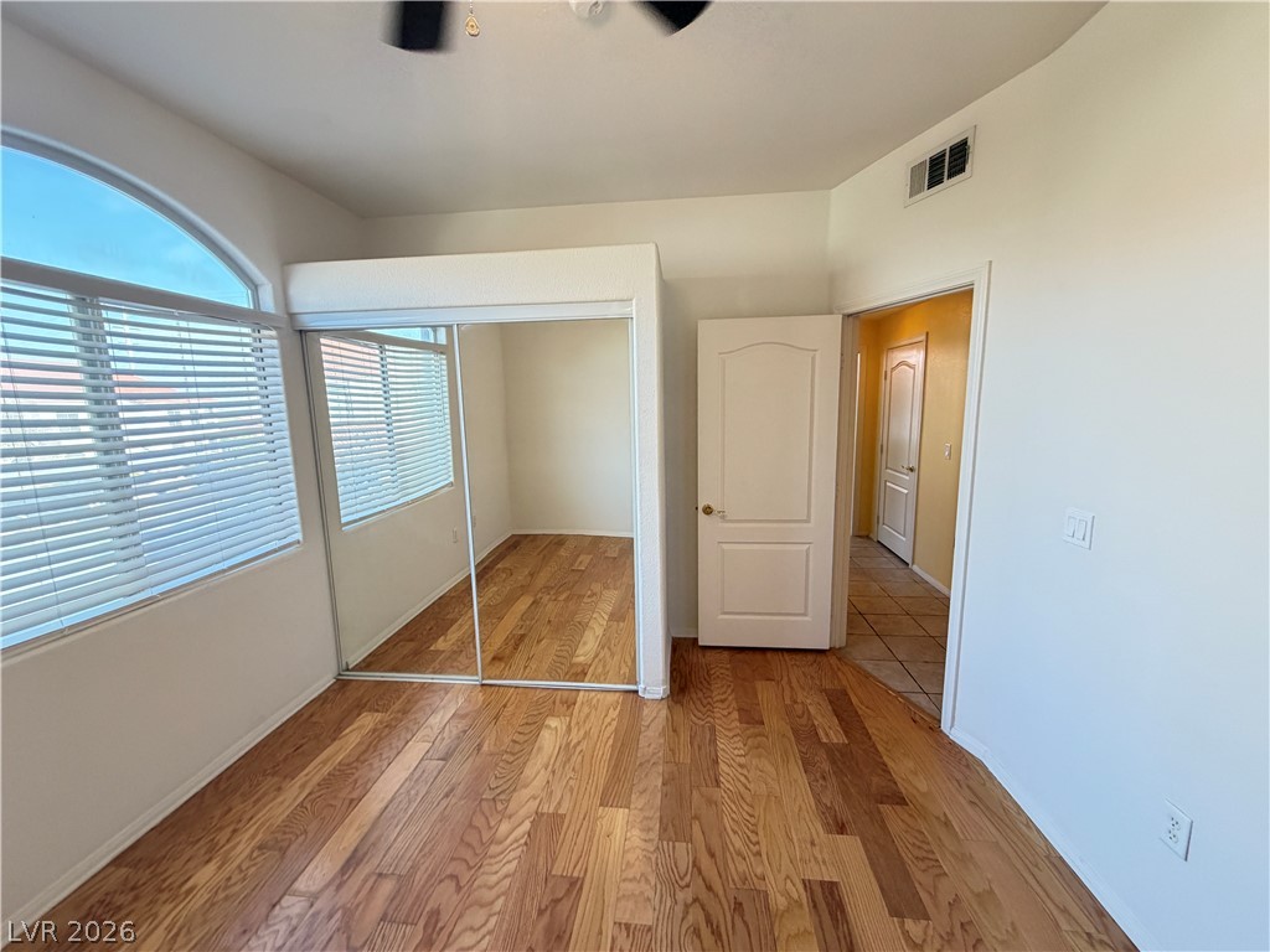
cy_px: 476
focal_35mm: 14
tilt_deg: -8.7
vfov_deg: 85.7
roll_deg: +2.1
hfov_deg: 102.1
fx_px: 514
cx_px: 635
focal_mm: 2.22
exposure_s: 1/120
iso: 320
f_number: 2.2
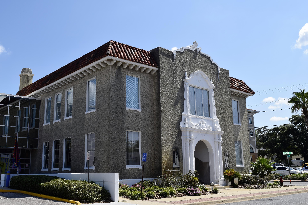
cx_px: 154
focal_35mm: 38
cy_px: 102
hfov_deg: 51.3
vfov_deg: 35.5
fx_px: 321
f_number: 13
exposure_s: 1/200
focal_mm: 25
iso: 100
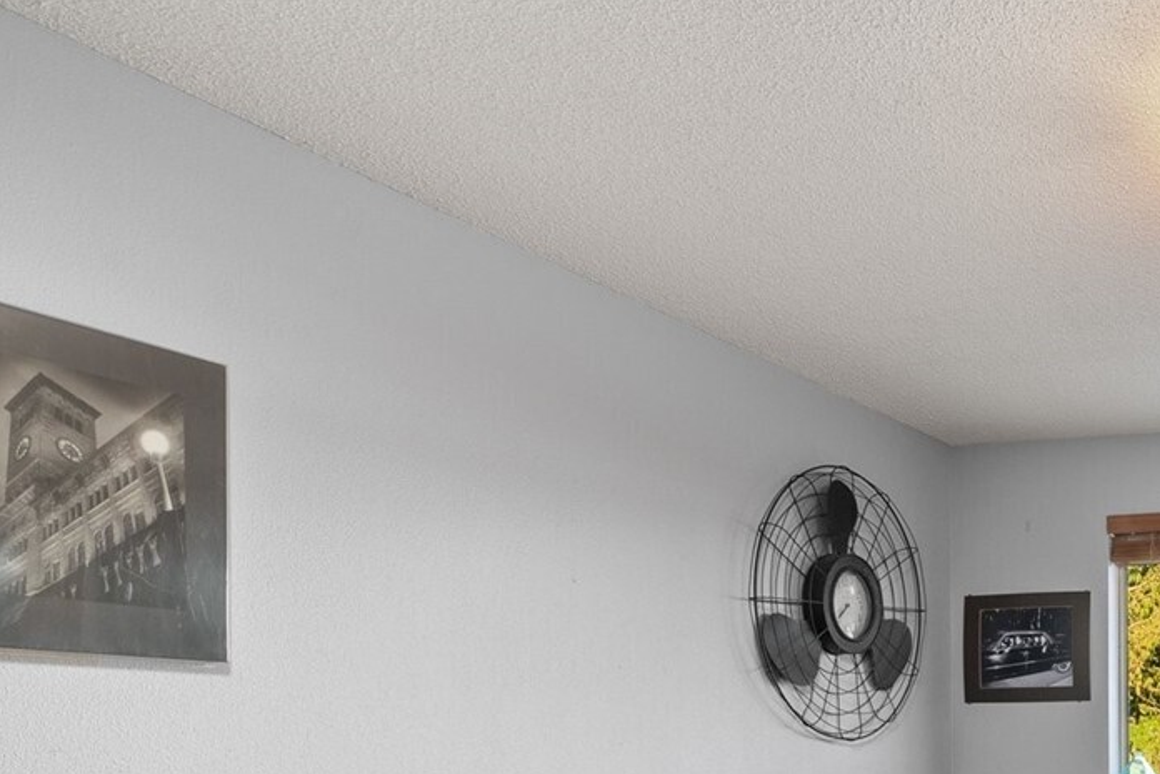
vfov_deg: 31.6
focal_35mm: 39
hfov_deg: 39.5
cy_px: 777
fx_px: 1257
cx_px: 1303
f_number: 8
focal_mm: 16
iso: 500
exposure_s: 1/1.25
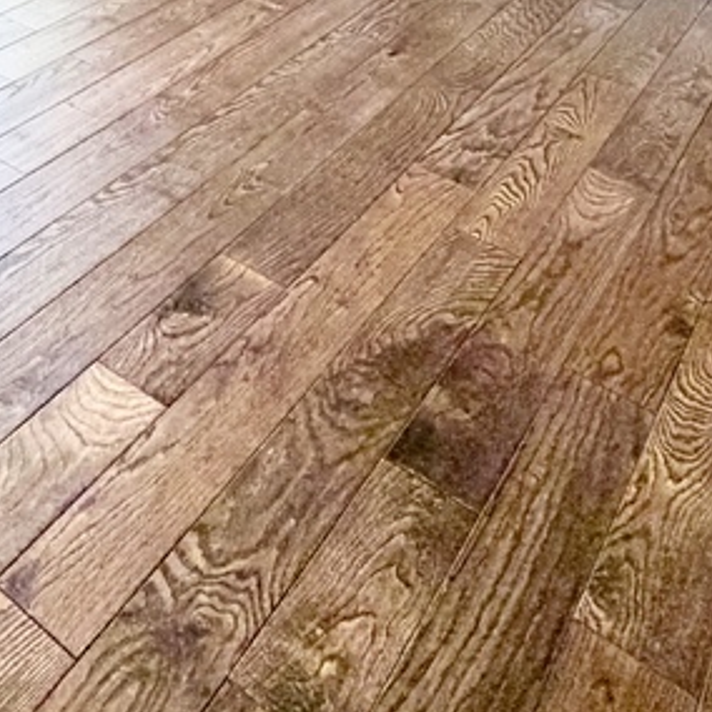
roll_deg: -1.9
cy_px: -236
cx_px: -198
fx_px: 1094
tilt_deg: -12.6
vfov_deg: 28.7
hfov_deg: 29.5
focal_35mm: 47
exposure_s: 1/120
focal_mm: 2.22
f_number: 2.2
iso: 320
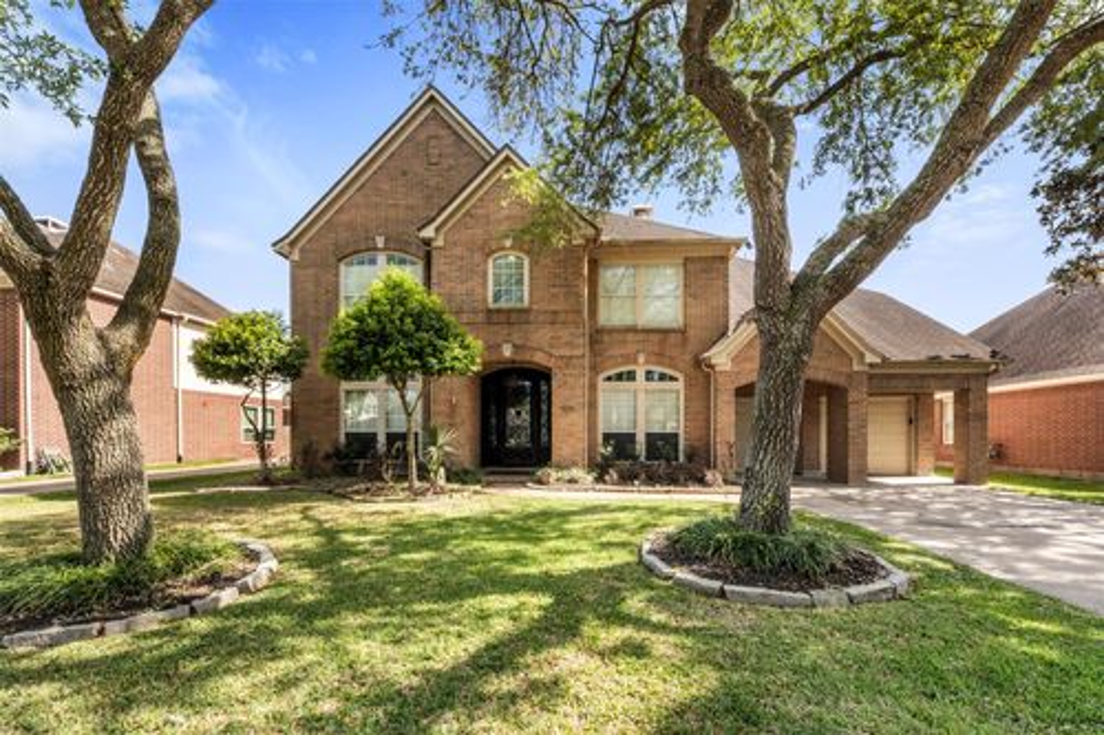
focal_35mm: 14
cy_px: 368
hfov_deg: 104.3
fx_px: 429
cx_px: 552
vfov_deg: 81.2
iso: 250
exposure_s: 1/5
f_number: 9
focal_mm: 14
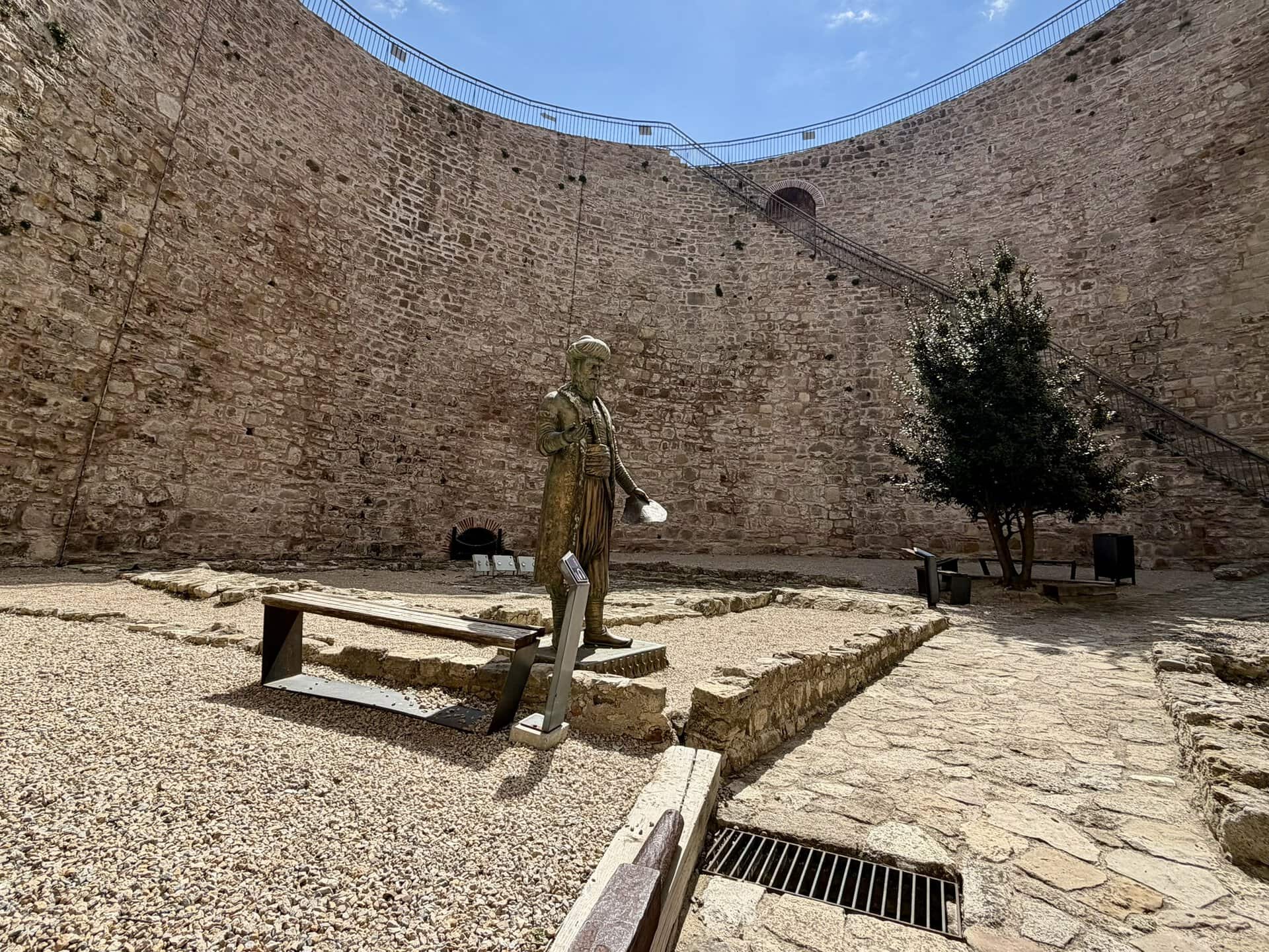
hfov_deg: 102.1
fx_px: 513
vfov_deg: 85.7
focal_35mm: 14
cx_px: 634
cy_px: 476
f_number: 2.2
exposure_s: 1/1285
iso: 25
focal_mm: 2.22
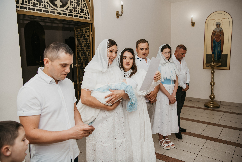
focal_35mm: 31
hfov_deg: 60.3
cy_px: 81
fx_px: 208
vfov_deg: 42.3
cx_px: 121
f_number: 4
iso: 250
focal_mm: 31
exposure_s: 1/160
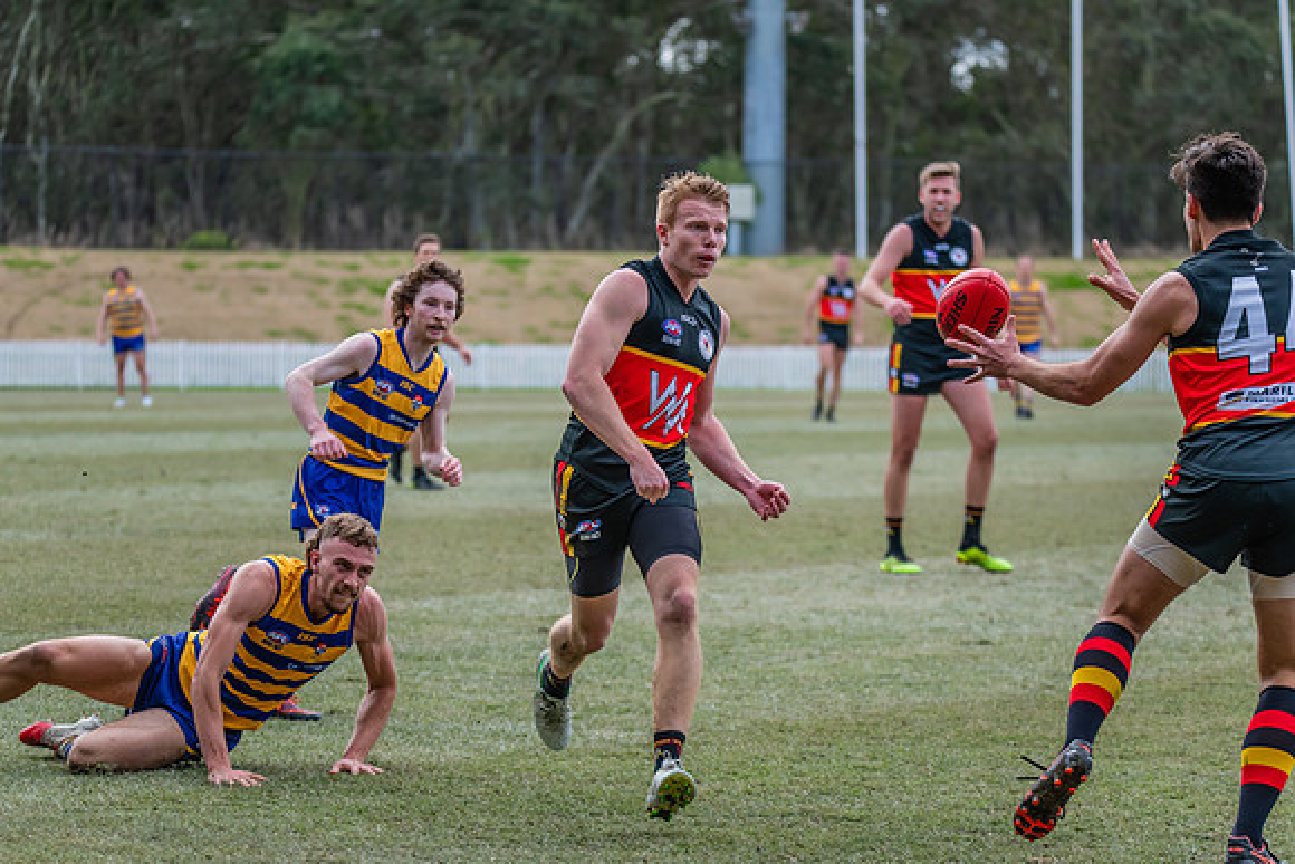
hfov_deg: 13.2
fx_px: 5589
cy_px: 432
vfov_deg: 8.8
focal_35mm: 155
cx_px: 635
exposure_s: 1/1600
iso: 800
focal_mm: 150
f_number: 5.6
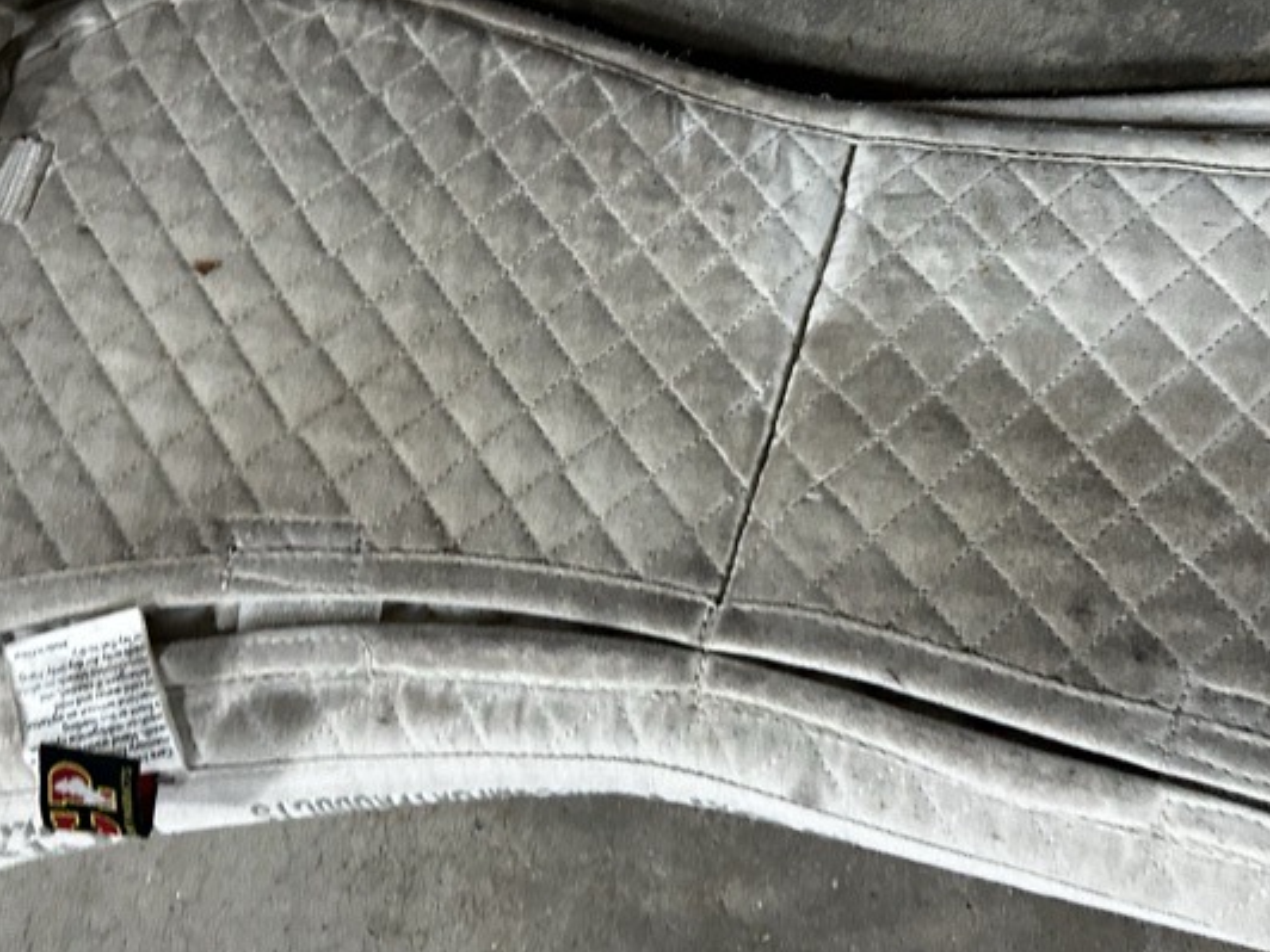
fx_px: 1614
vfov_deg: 32.5
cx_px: 630
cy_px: 292
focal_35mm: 44
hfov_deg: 42.9
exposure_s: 1/60
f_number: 1.5
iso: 320
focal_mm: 5.7
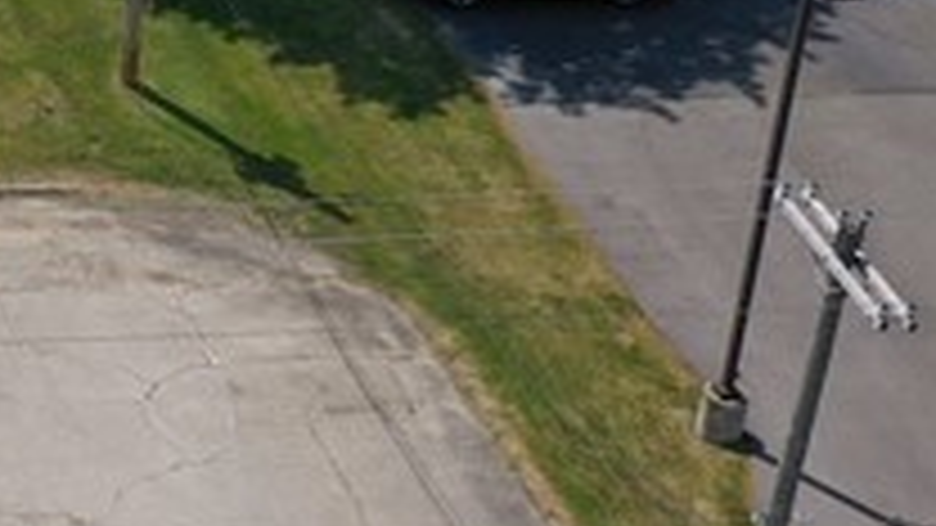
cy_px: -306
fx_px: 3797
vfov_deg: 7.8
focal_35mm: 153
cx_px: -1134
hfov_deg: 12.0
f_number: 6.3
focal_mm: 10.26
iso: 100
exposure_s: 1/500
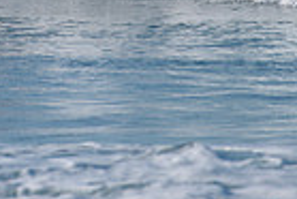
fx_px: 17244
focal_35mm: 2088
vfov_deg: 0.7
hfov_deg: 1.0
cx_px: 13
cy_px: -95
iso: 200
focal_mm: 500
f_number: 5.6
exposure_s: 1/2000
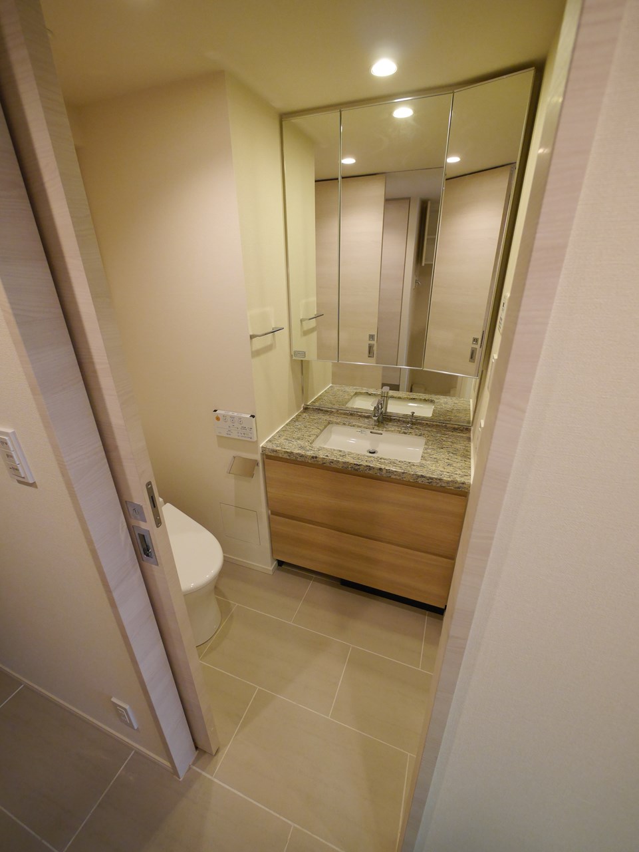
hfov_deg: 85.7
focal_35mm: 14
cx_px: 320
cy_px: 426
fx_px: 344
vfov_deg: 102.0
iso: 1000
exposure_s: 1/60
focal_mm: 7
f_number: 4
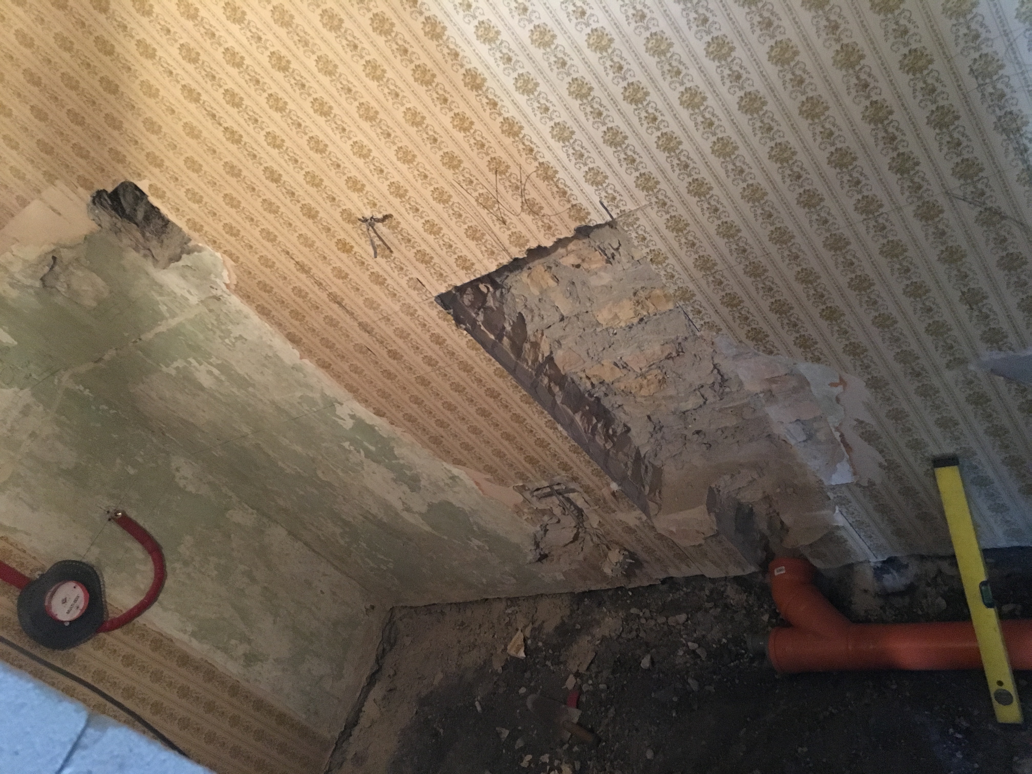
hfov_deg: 61.7
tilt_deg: -30.4
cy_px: 387
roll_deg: +42.7
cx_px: 516
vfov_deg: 48.2
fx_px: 865
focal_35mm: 29
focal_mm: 4.15
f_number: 2.2
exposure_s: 1/17
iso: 320
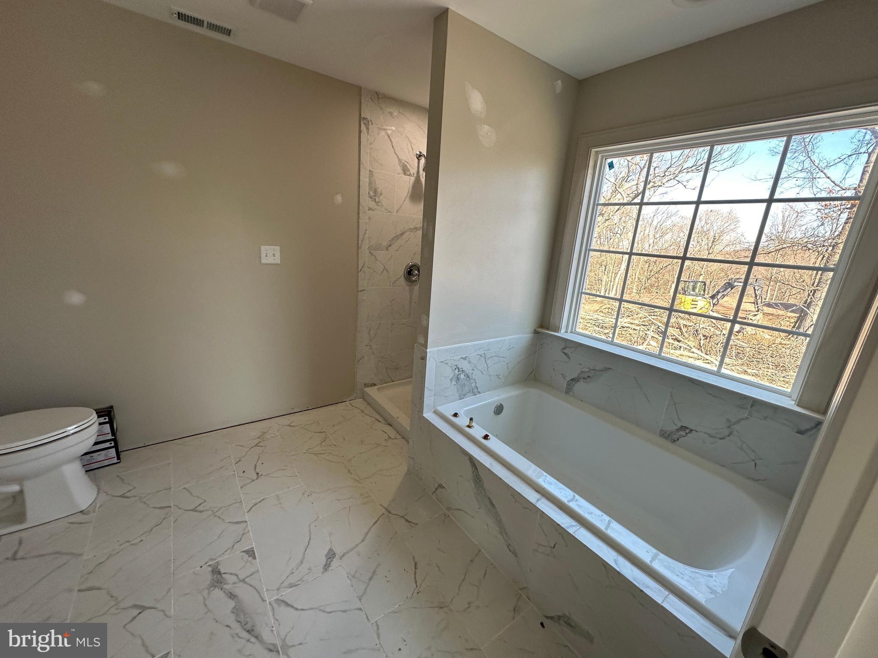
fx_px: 355
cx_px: 439
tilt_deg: -14.8
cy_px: 329
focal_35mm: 14
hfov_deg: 102.1
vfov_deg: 85.7
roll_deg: -3.8
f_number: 2.2
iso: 100
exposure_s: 1/120
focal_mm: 2.22
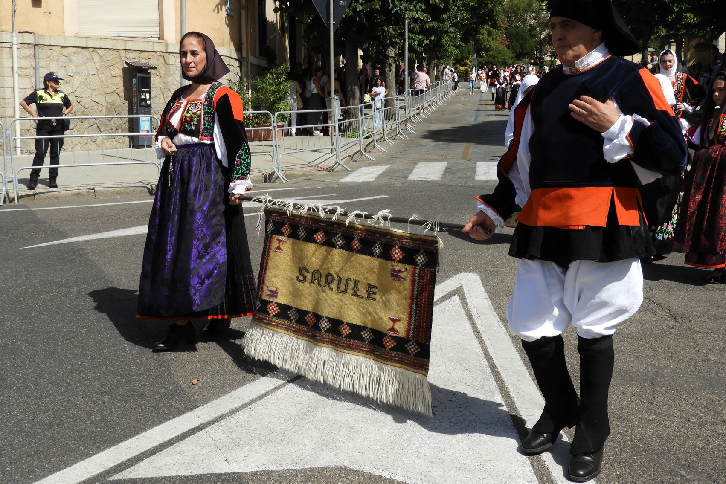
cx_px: 374
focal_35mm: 44
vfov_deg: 30.5
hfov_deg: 44.5
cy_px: 228
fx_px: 887
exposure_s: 1/1250
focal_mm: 7.2
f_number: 3.8
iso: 100
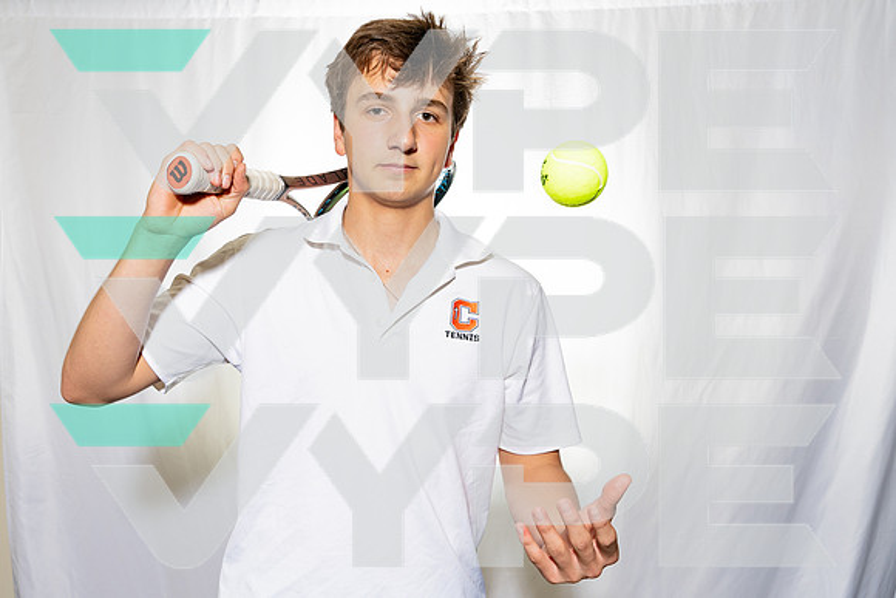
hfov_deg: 59.6
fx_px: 780
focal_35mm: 31
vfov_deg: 41.9
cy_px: 316
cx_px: 393
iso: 100
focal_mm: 24
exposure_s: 1/250
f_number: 8
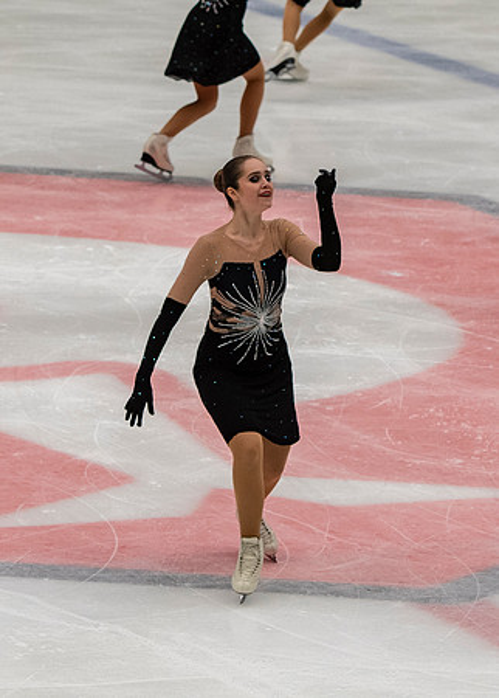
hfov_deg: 4.9
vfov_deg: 6.8
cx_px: 216
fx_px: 5860
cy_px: 219
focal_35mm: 296
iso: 800
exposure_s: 1/500
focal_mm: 98
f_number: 4
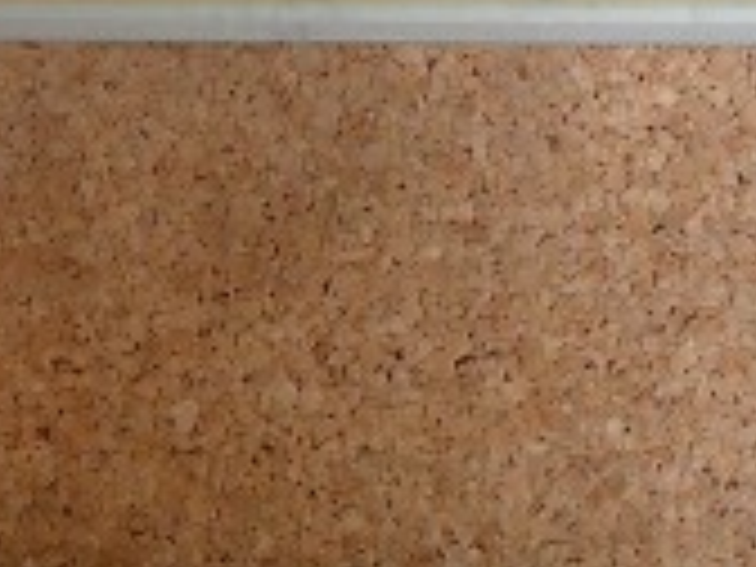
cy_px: -292
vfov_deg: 11.9
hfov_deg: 16.5
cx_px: 220
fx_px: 2599
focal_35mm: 119
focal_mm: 5.8
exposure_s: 1/60
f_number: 3
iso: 80
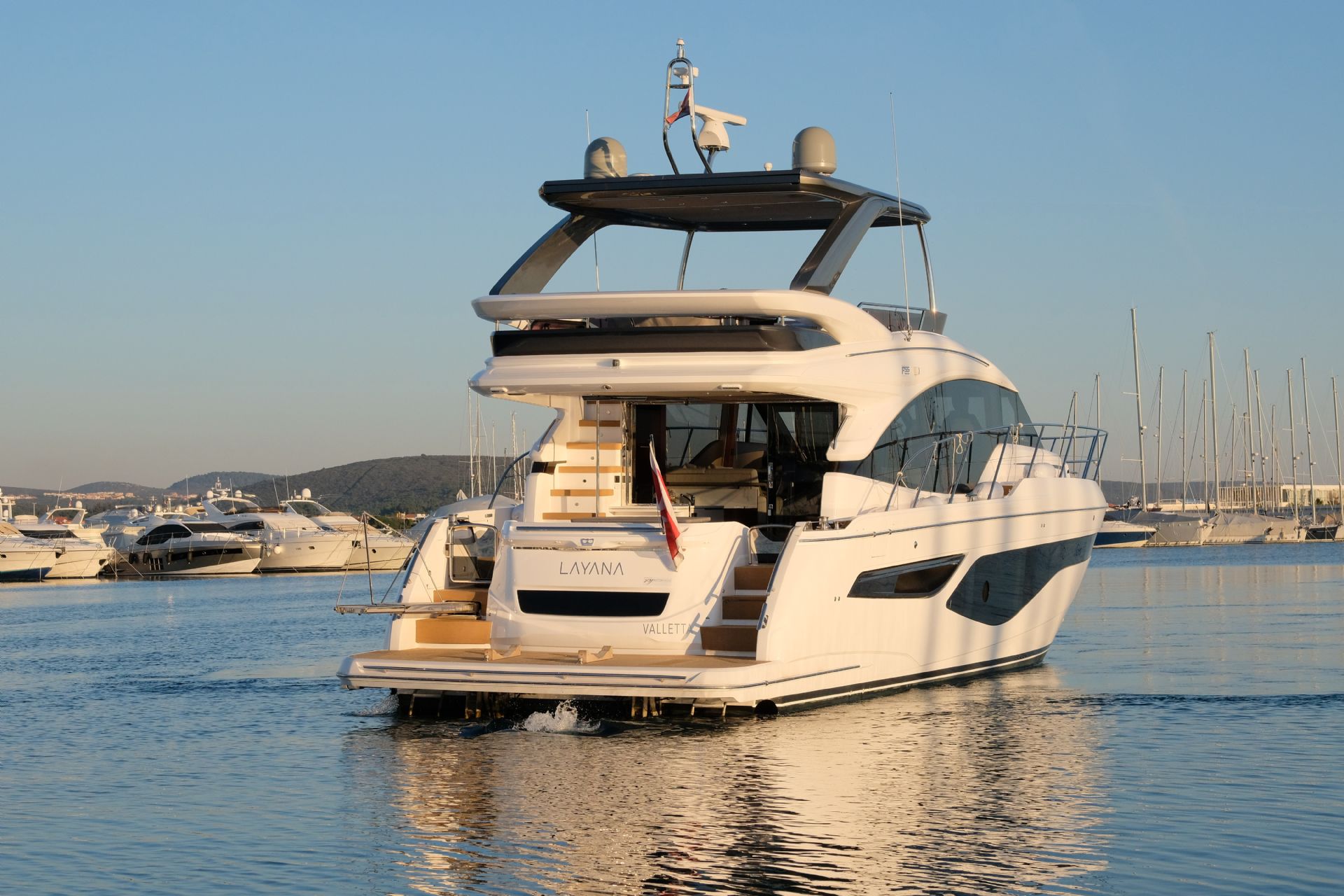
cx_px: 672
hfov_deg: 27.0
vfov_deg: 18.2
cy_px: 448
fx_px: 2800
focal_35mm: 75
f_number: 8
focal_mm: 50
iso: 1250
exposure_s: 1/1700
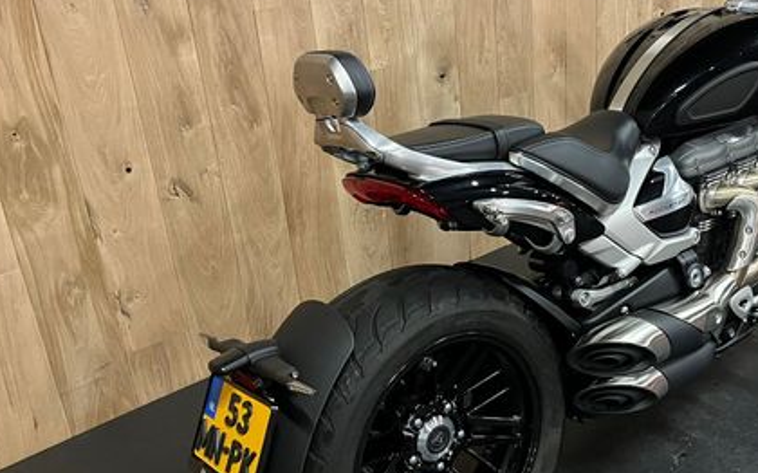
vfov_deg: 30.5
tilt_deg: -24.8
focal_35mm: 42
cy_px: 231
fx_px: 867
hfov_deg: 45.8
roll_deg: +1.3
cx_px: 552
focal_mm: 5.1
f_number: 1.6
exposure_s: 1/25
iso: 500
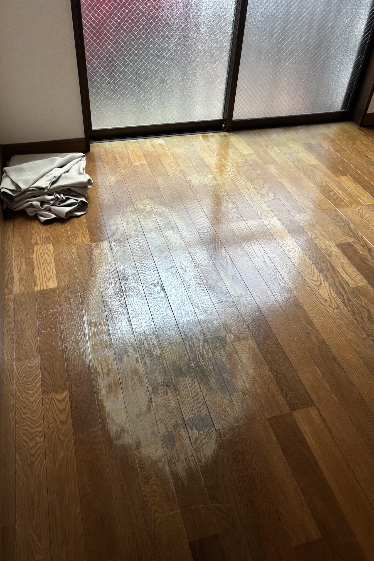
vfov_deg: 65.5
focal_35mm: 28
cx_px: 174
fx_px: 436
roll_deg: -2.2
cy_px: 273
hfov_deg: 46.4
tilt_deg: -41.2
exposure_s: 1/50
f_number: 1.6
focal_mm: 5.96
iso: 80
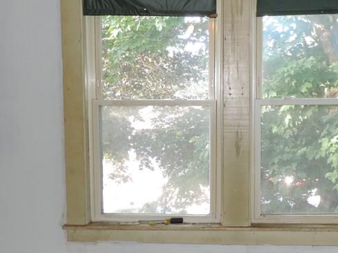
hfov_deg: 32.6
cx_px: 200
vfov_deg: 24.8
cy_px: 151
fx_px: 576
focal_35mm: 59
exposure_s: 1/30
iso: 200
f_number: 3.1
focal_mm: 4.9
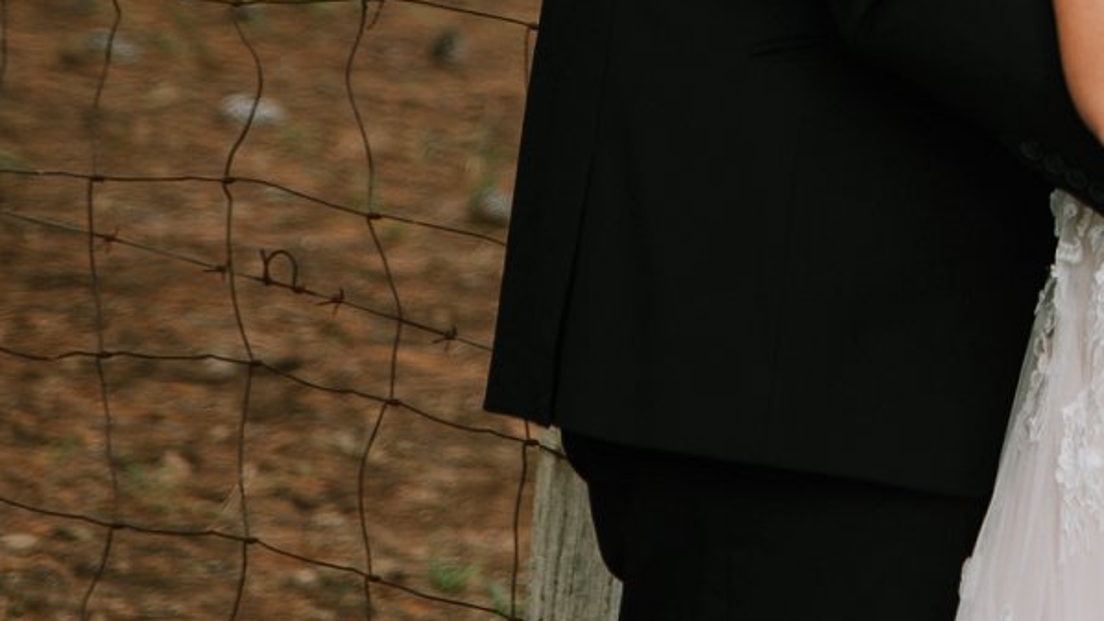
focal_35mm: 270
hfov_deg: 7.9
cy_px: -452
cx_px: 1573
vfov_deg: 4.5
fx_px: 7902
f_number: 2.8
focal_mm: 70
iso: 50
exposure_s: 1/500
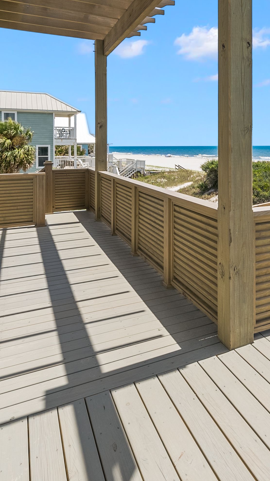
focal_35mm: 27
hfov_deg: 40.2
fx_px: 344
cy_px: 165
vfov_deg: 68.1
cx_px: 235
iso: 125
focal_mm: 12
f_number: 7.1
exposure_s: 1/320
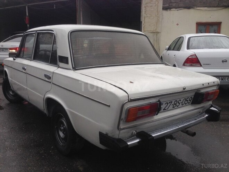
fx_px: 218
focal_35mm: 33
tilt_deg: -9.2
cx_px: 114
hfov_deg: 55.4
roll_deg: -0.9
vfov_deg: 42.9
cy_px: 86
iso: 50
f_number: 2.4
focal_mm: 4.12
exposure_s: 1/174
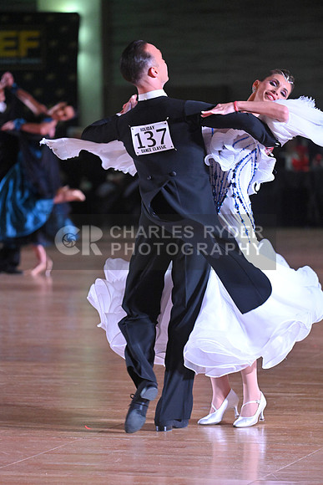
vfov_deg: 10.3
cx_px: 162
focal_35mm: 200
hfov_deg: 6.9
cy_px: 242
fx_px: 2690
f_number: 4.5
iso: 5000
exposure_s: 1/400
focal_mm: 200
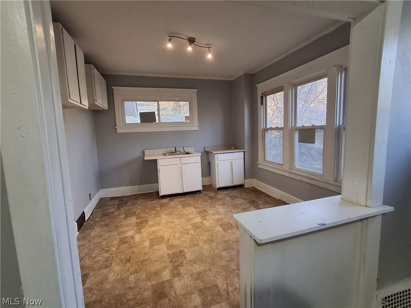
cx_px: 206
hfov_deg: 94.5
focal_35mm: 16
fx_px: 190
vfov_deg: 78.1
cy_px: 154
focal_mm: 1.64
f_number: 2.2
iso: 125
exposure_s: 1/40
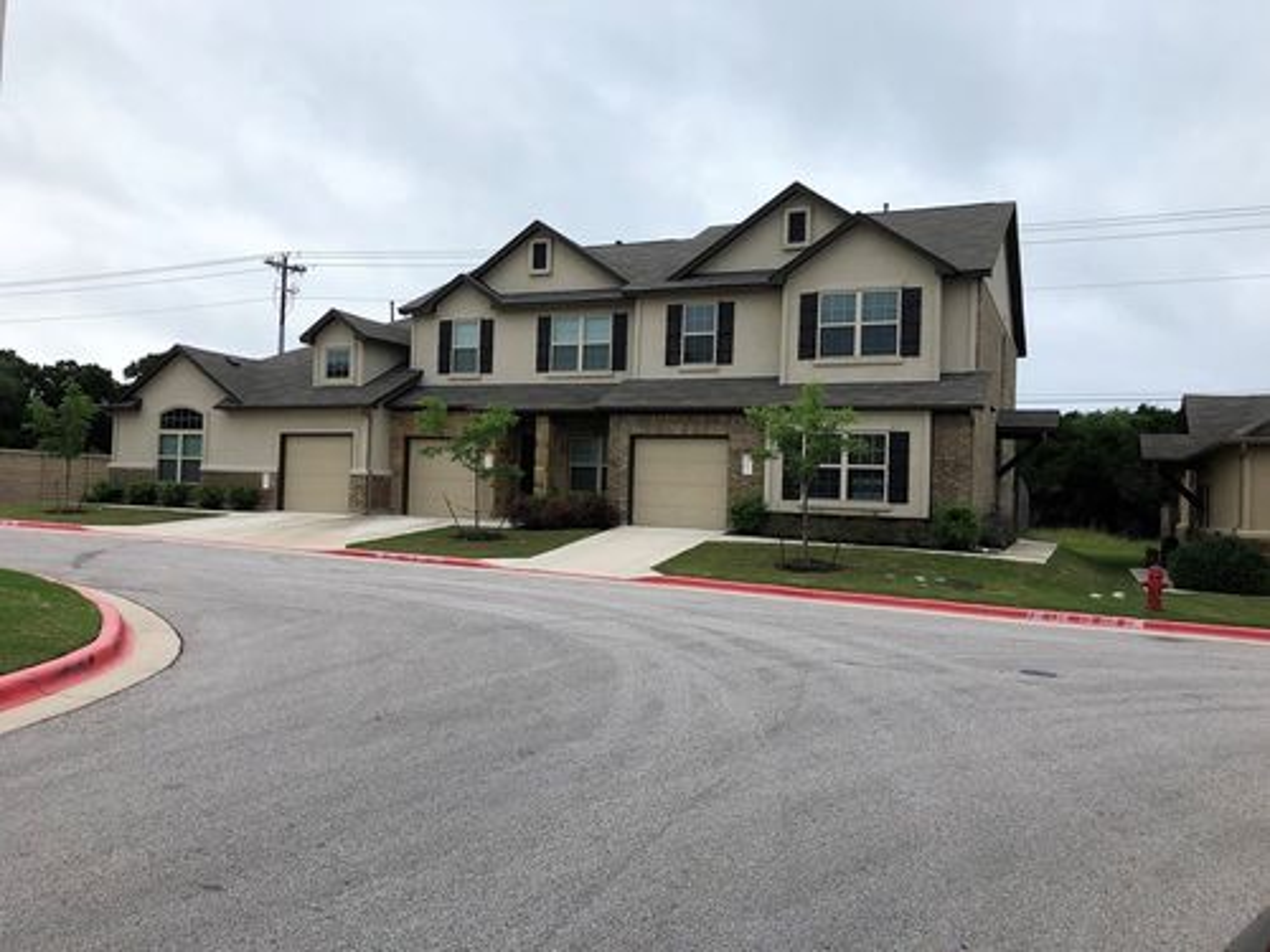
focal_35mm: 28
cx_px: 635
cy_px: 476
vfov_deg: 49.7
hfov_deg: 63.4
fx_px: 1027
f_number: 1.8
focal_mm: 3.99
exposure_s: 1/558
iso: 20
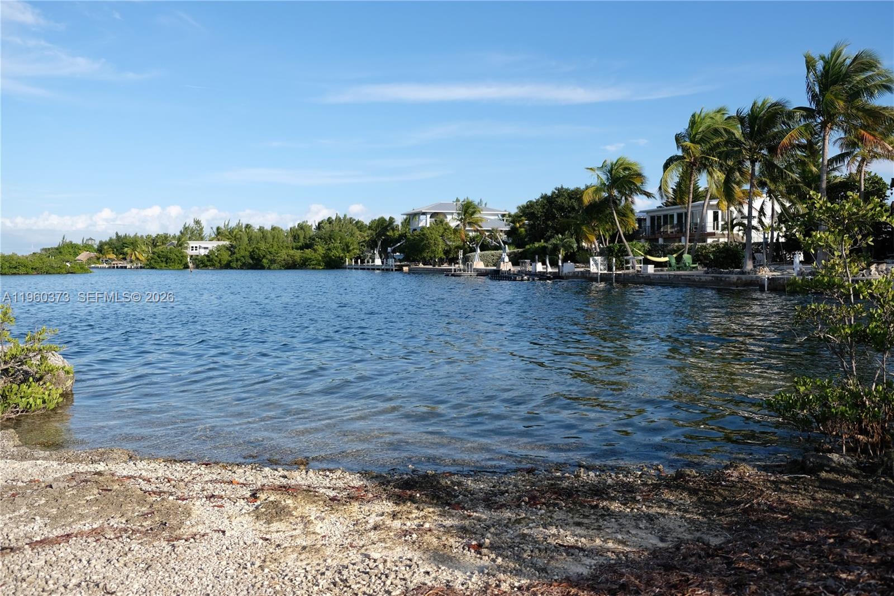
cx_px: 447
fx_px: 770
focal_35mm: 31
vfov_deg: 42.3
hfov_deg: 60.3
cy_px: 298
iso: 200
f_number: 3.2
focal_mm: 20.5
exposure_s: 1/2500
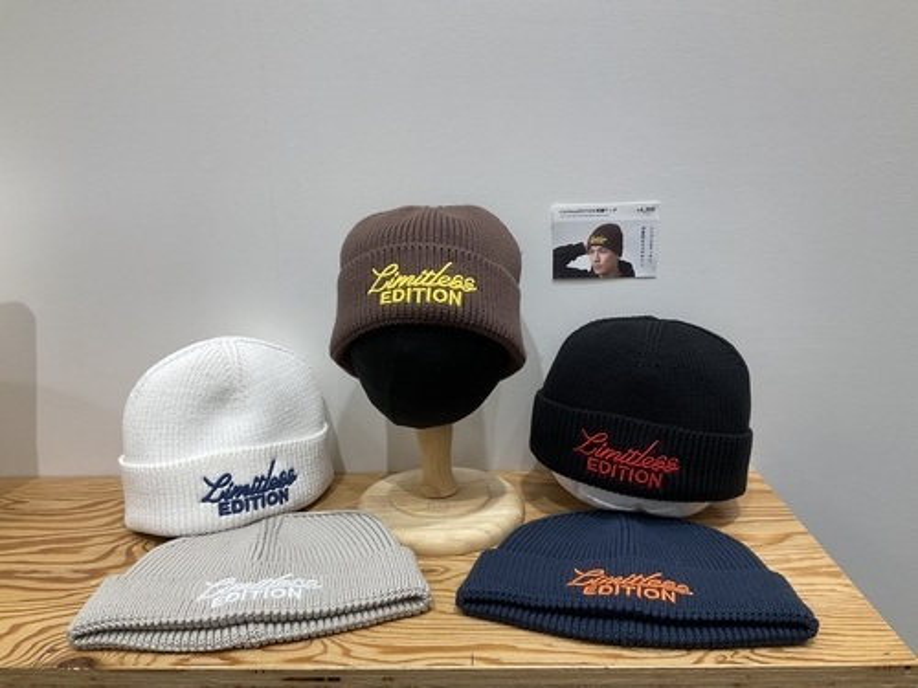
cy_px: 344
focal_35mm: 29
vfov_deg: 48.2
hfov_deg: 61.7
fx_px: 769
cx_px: 459
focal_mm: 3
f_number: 1.8
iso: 64
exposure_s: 1/120
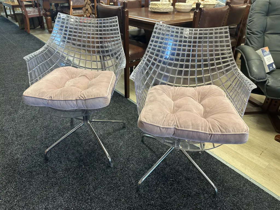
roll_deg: -1.6
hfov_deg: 71.6
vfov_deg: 56.8
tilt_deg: -30.8
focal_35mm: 24
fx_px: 194
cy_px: 105
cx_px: 140
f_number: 1.78
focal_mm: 6.86
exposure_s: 1/50
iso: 125
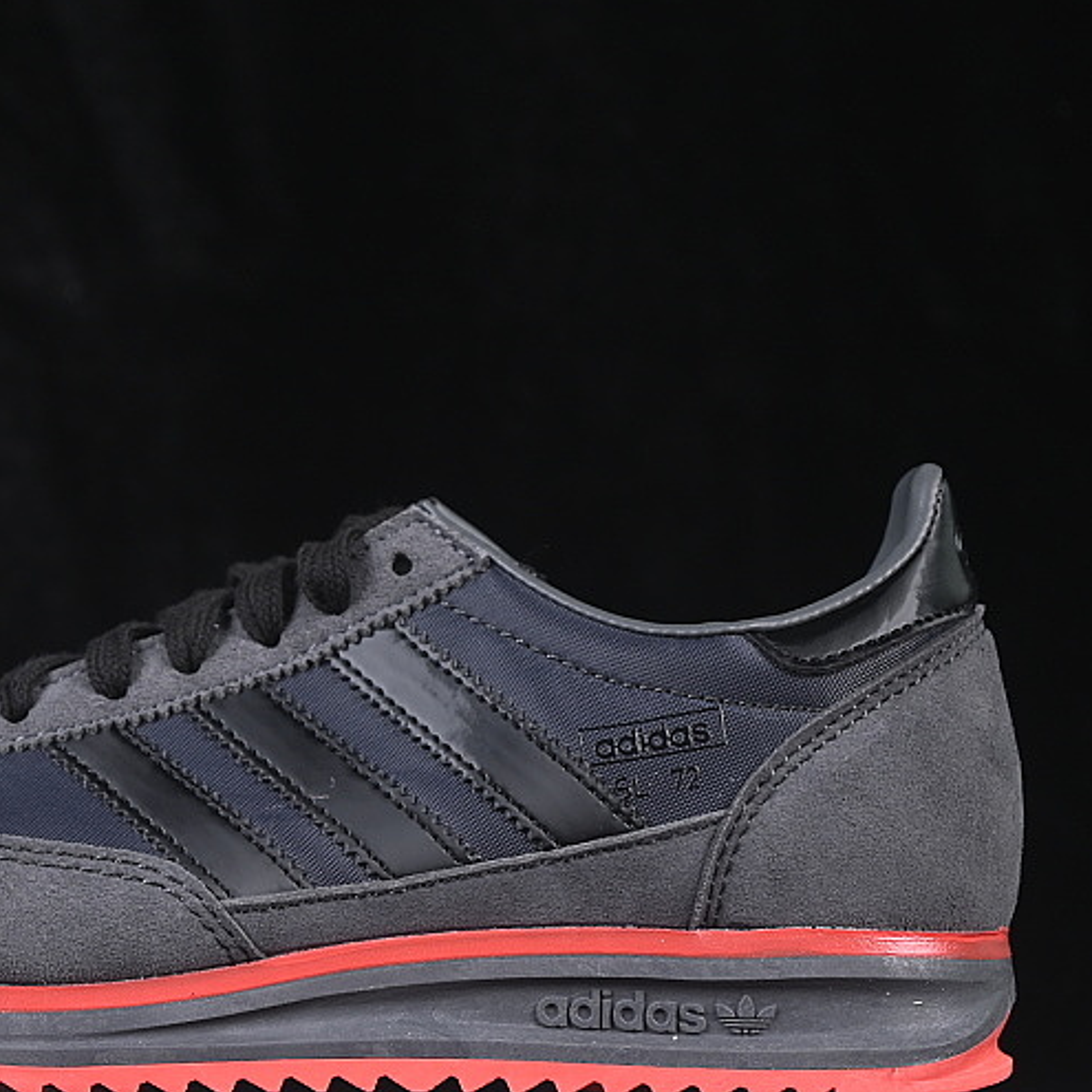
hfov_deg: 12.5
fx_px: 4961
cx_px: 304
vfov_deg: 12.6
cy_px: 604
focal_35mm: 139
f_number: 6.3
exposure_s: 1/60
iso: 160
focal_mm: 50
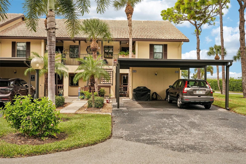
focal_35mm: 35
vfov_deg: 37.8
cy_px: 82
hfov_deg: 54.4
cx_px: 123
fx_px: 239
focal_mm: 35
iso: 400
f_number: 8
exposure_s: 1/400
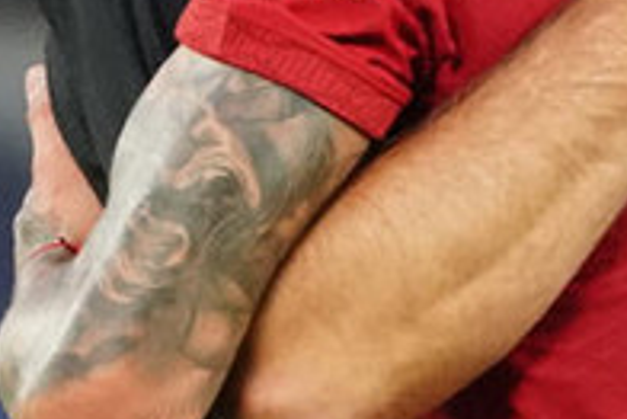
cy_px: -142
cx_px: 637
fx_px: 42596
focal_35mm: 2444
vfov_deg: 0.6
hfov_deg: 0.8
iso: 8000
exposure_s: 1/1000
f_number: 6.3
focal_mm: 600
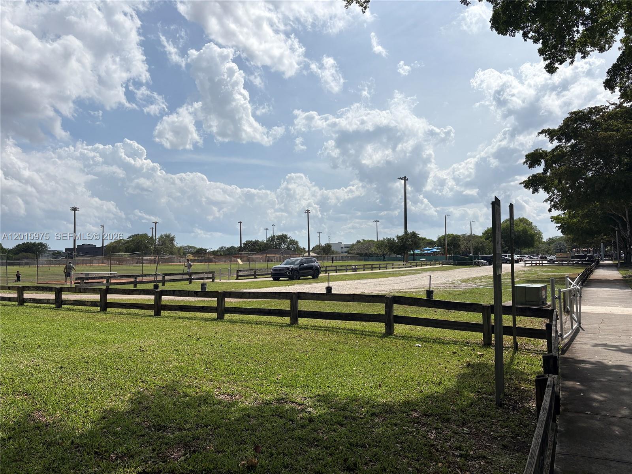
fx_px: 475
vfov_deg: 53.1
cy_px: 237
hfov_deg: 67.3
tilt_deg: +3.2
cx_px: 316
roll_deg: +1.4
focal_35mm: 26
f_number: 1.6
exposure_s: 1/8850
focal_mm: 5.96
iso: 50
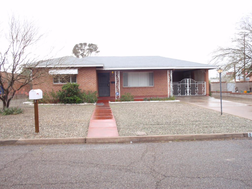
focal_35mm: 34
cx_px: 126
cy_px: 94
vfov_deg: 41.8
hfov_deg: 54.0
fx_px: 248
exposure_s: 1/60
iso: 64
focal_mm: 6.07
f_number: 3.5
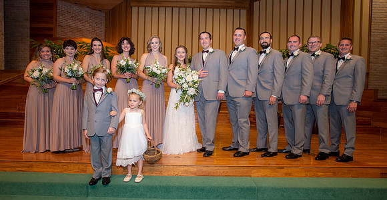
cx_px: 194
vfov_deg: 49.3
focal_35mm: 22
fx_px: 218
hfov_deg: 83.2
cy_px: 107
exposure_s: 1/160
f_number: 3.5
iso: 800
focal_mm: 19
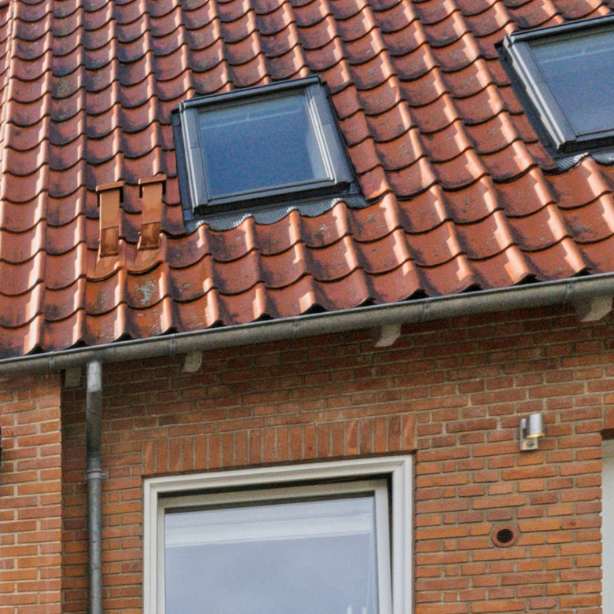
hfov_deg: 20.0
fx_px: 1277
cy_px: 566
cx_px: -480
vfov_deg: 26.1
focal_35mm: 64
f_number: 11
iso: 200
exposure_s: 1/500
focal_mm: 13
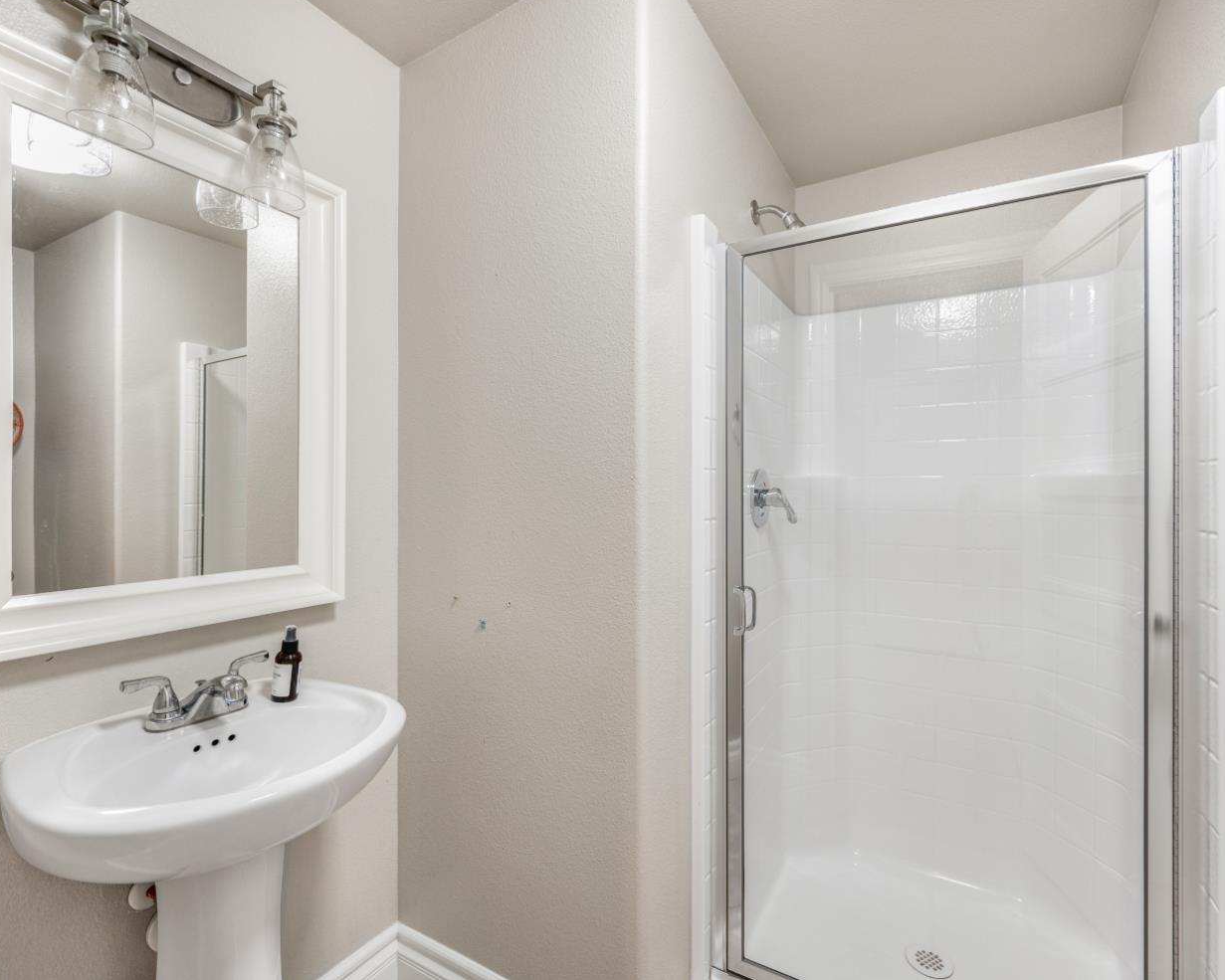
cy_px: 485
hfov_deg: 93.1
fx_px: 580
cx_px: 628
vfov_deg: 80.4
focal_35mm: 16
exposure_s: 1/15
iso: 450
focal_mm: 14
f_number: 4
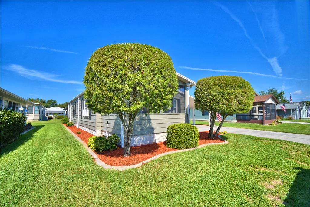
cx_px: 155
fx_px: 129
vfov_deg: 77.3
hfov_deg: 100.4
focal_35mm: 15
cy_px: 104
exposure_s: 1/1250
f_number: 4.5
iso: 100
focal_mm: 10
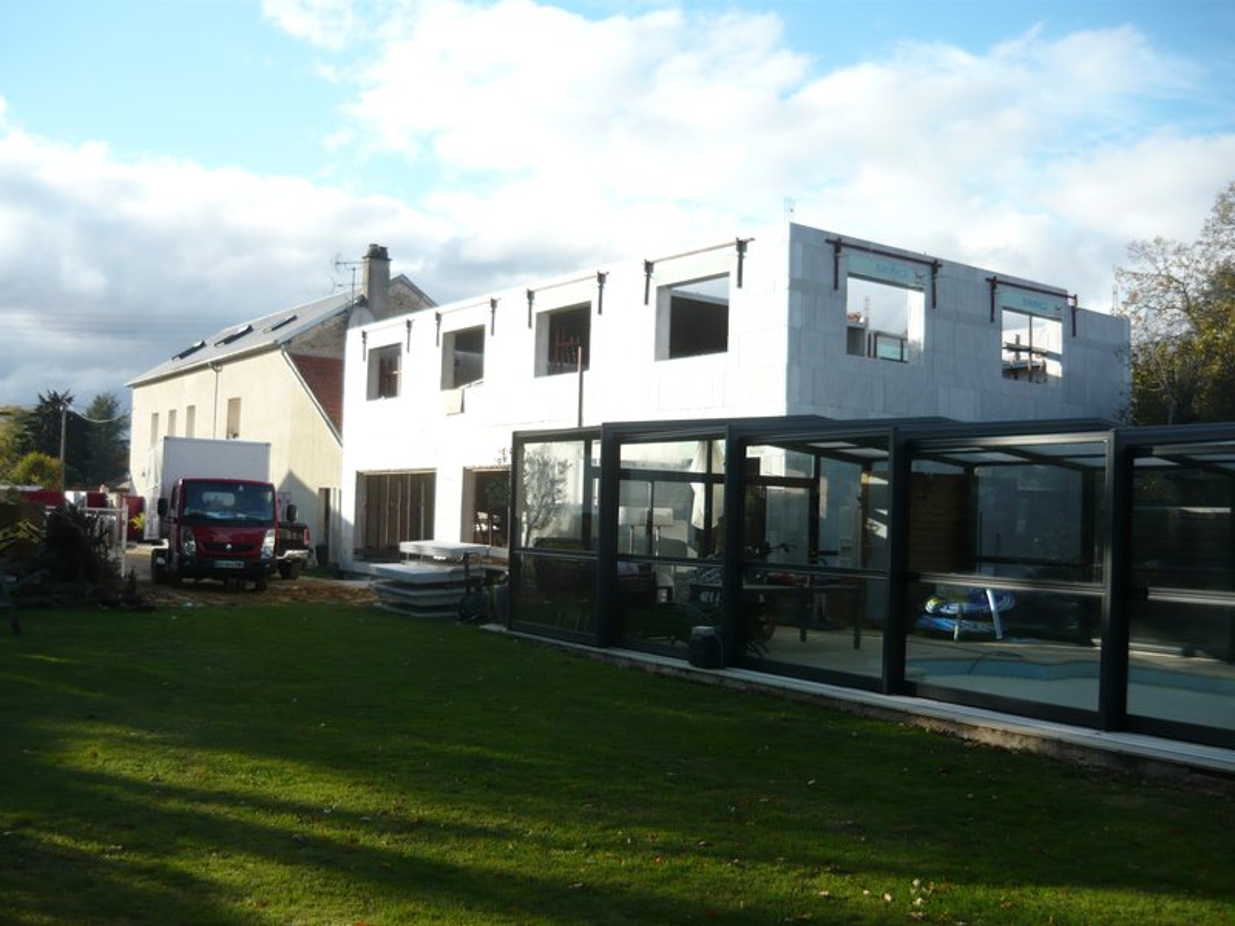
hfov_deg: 55.4
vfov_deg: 42.9
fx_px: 1177
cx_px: 618
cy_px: 463
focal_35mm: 33
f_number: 2.8
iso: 100
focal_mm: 5.5
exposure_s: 1/640
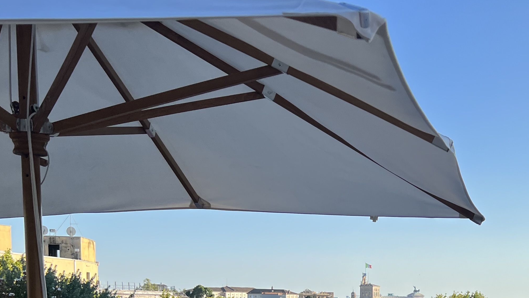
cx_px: 421
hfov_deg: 35.5
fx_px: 799
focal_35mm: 57
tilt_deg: -4.9
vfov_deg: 19.8
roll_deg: -0.7
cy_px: 360
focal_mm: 5.7
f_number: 1.5
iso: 50
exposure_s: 1/3077
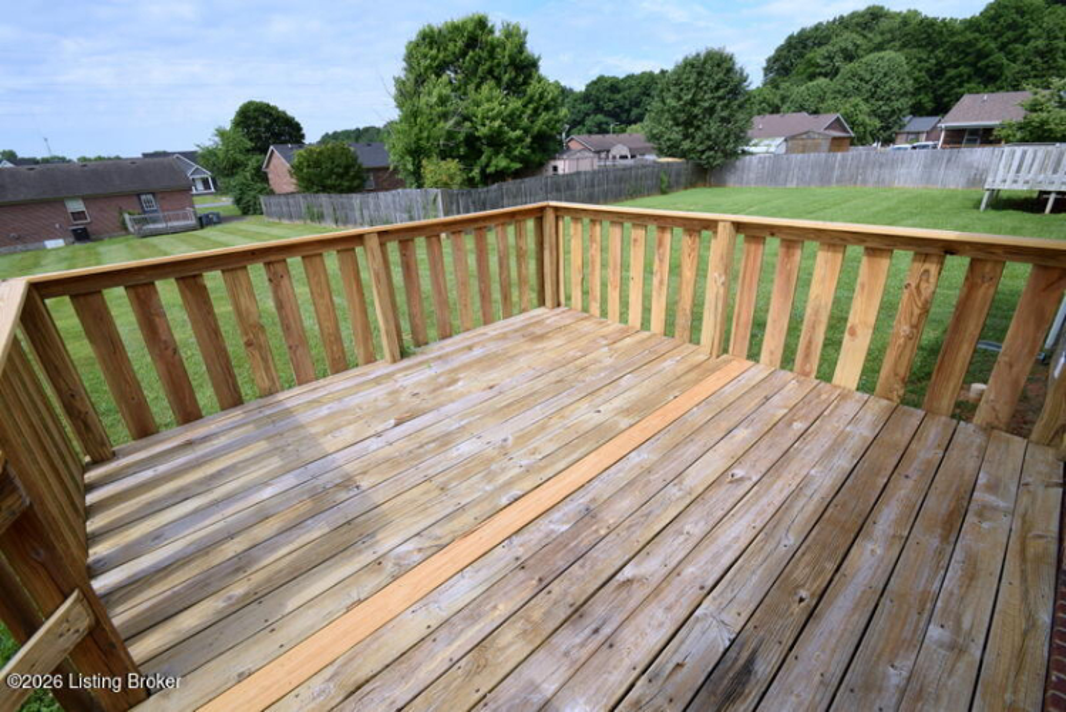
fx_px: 444
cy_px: 356
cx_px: 533
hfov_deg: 100.4
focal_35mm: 15
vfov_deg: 77.4
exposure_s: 1/400
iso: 200
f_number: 10
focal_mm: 10
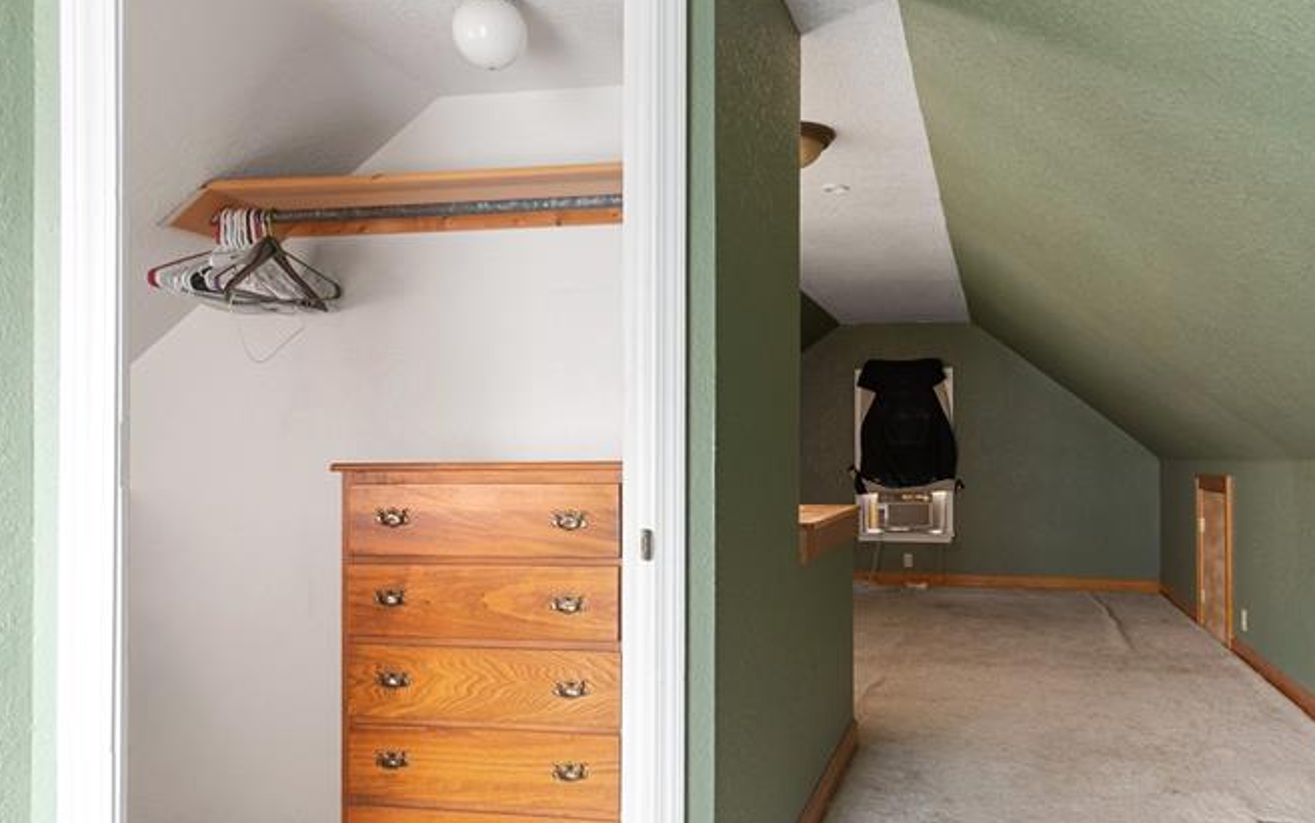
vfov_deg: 45.6
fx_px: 968
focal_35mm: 27
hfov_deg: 66.9
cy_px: 516
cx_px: 853
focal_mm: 17
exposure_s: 1/1.67
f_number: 9
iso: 320
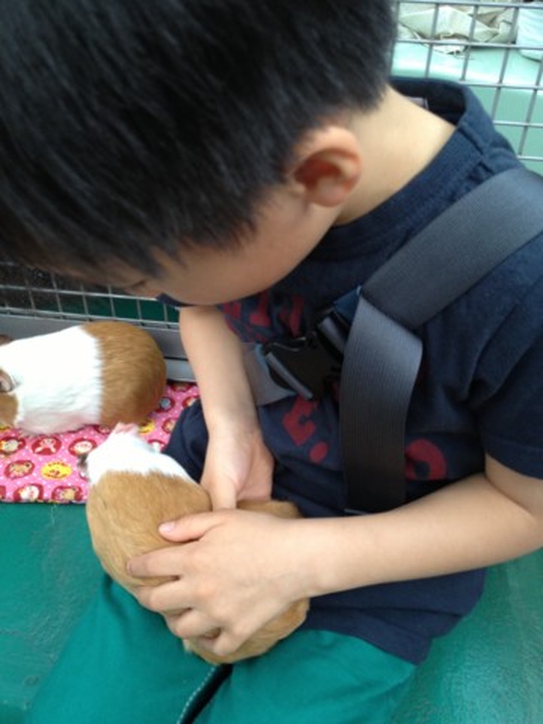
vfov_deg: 52.6
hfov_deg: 40.7
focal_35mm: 35
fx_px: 732
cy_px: 362
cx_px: 272
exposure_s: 1/20
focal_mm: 4.28
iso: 125
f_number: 2.4
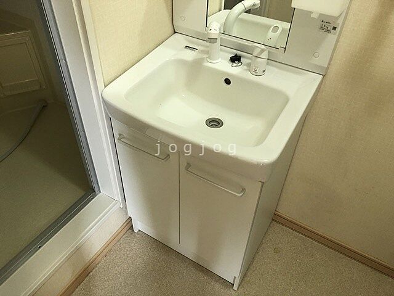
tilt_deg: -43.5
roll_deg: -2.2
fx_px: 319
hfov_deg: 63.4
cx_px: 197
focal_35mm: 28
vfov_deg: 49.7
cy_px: 148
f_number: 1.8
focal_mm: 3.99
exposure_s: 1/17
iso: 50
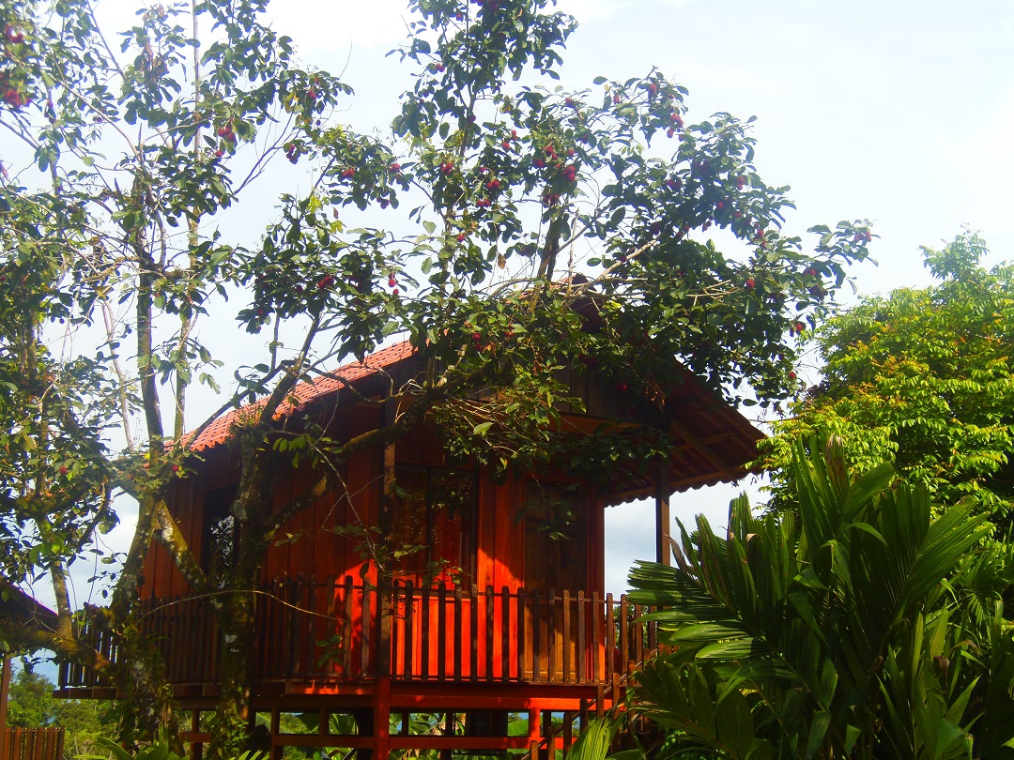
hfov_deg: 38.9
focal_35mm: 49
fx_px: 1435
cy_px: 380
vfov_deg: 29.7
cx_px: 507
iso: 64
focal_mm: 9.1
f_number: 3.8
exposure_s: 1/500
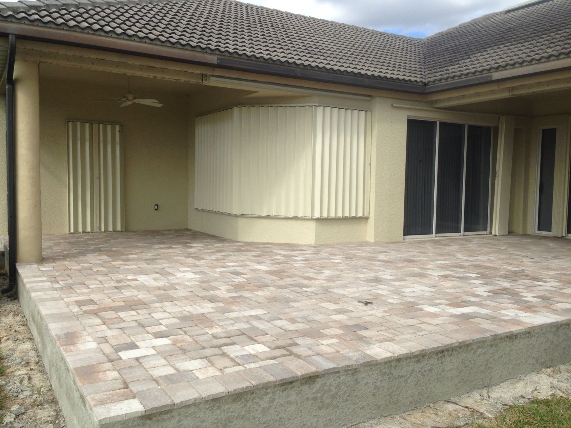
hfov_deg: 55.4
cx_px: 286
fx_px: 544
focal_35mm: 33
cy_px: 214
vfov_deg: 42.9
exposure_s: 1/1205
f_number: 2.4
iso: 50
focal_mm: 4.13
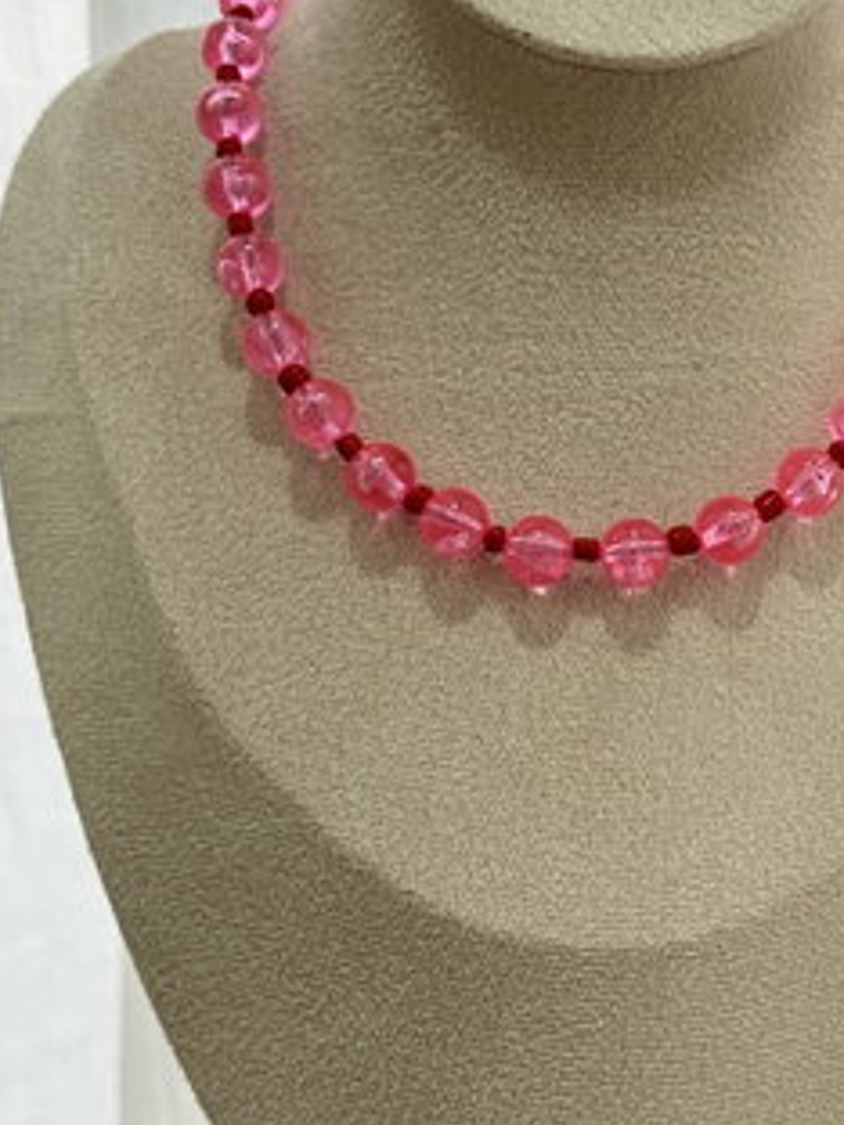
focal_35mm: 82
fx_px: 2666
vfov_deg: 23.8
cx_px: 624
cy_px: 546
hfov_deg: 17.9
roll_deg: +0.7
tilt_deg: -15.5
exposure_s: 1/100
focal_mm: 6.76
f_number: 1.78
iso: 80
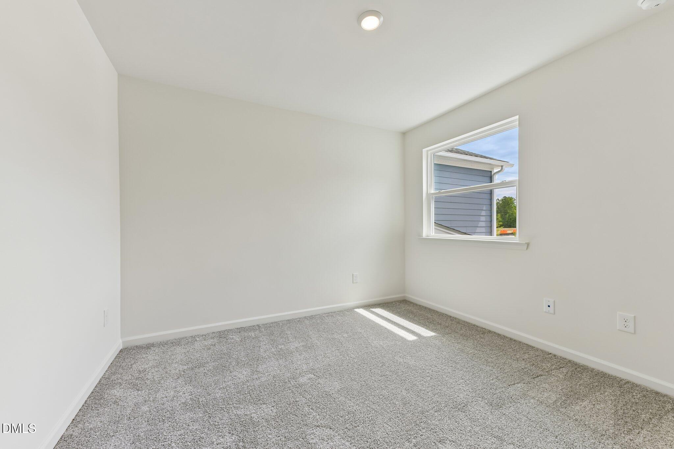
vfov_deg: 81.2
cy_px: 224
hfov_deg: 104.3
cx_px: 337
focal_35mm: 14
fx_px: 262
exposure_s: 1/80
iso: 100
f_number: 8
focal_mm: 14
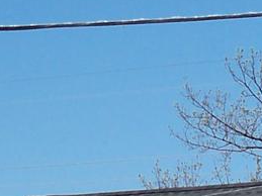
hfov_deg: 7.0
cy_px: 446
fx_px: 2096
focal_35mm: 277
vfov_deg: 5.2
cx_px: 435
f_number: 4.7
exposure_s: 1/400
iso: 64
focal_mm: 6.3
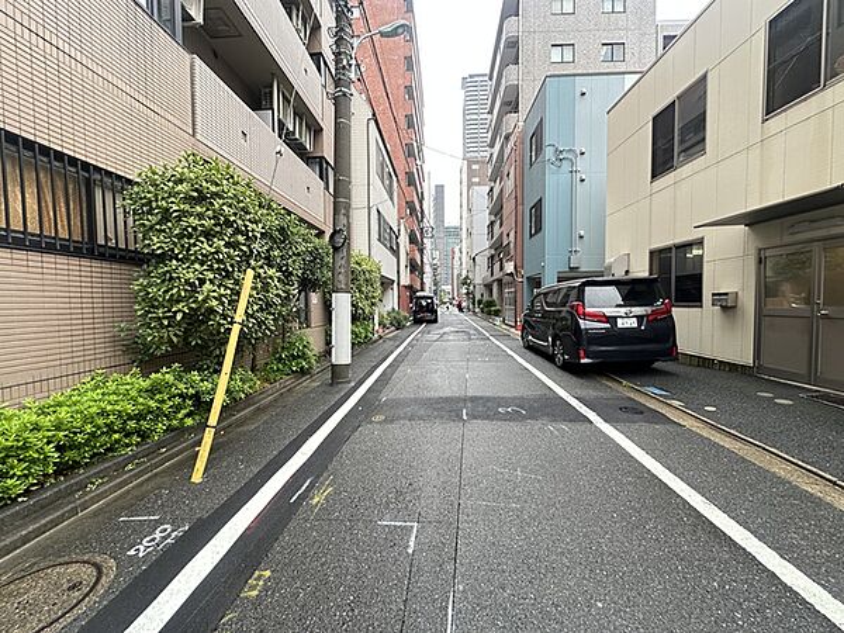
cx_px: 422
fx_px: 341
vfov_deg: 85.7
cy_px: 316
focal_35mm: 14
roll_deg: +0.3
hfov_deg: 102.1
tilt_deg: -2.2
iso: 100
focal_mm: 2.22
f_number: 2.2
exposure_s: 1/99
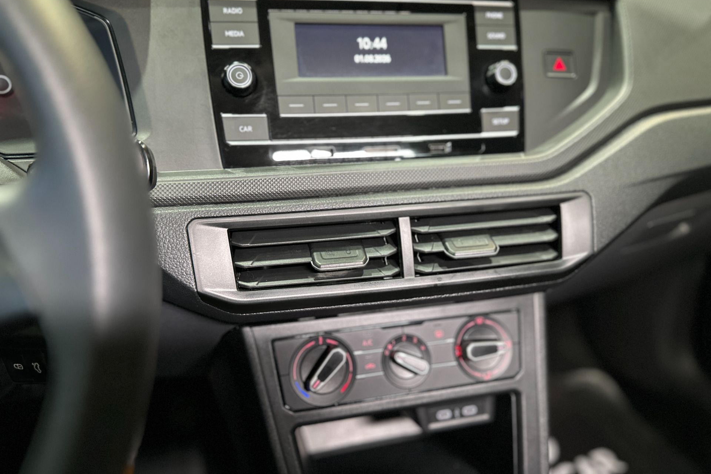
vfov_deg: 51.2
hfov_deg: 71.5
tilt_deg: -18.8
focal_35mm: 25
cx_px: 356
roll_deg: -0.2
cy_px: 208
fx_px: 494
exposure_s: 1/49
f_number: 1.78
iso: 640
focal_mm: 6.86
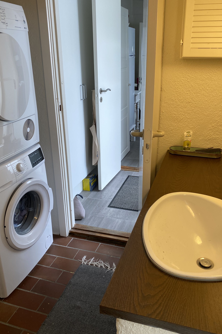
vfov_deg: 61.9
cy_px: 168
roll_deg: +2.0
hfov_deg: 43.6
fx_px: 277
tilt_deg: -21.4
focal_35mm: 30
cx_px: 118
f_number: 1.8
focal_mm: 4.25
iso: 64
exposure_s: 1/100
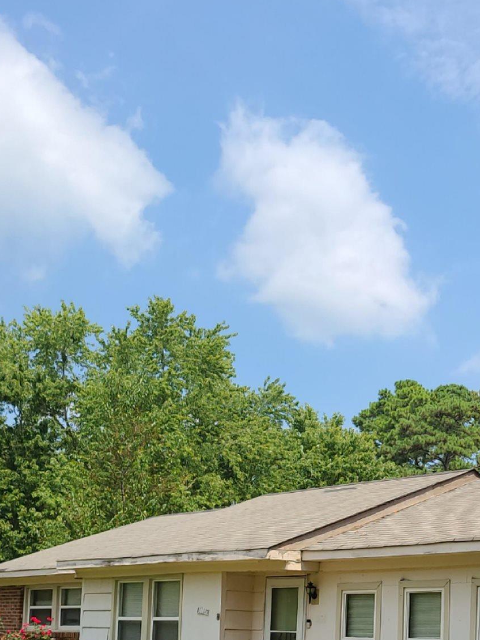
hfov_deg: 26.7
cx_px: 422
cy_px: 603
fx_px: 980
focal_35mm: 53
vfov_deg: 33.8
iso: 40
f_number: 1.8
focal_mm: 5.4
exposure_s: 1/2000
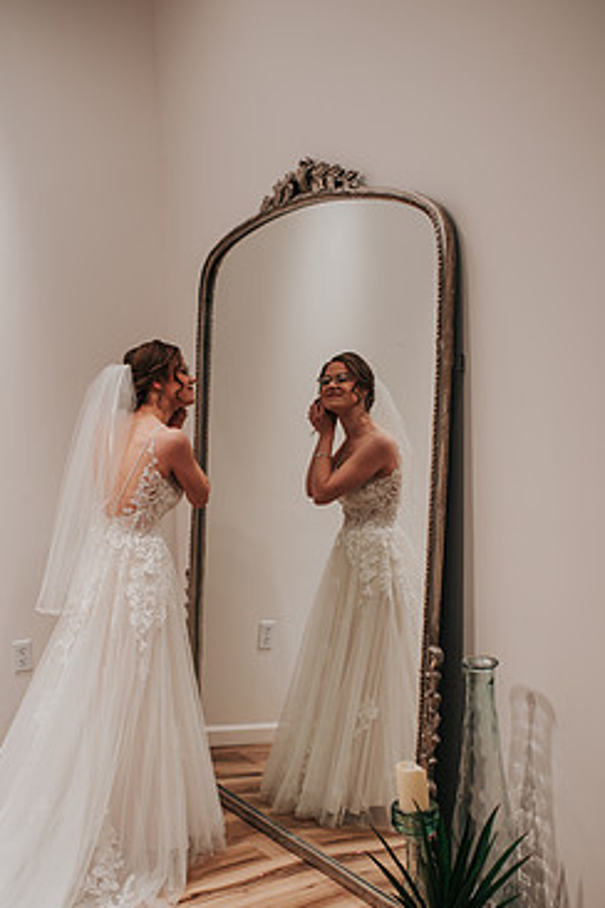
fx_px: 1084
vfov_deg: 45.3
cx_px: 285
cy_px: 531
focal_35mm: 43
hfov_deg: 31.2
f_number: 2.8
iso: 140
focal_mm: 35
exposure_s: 1/125
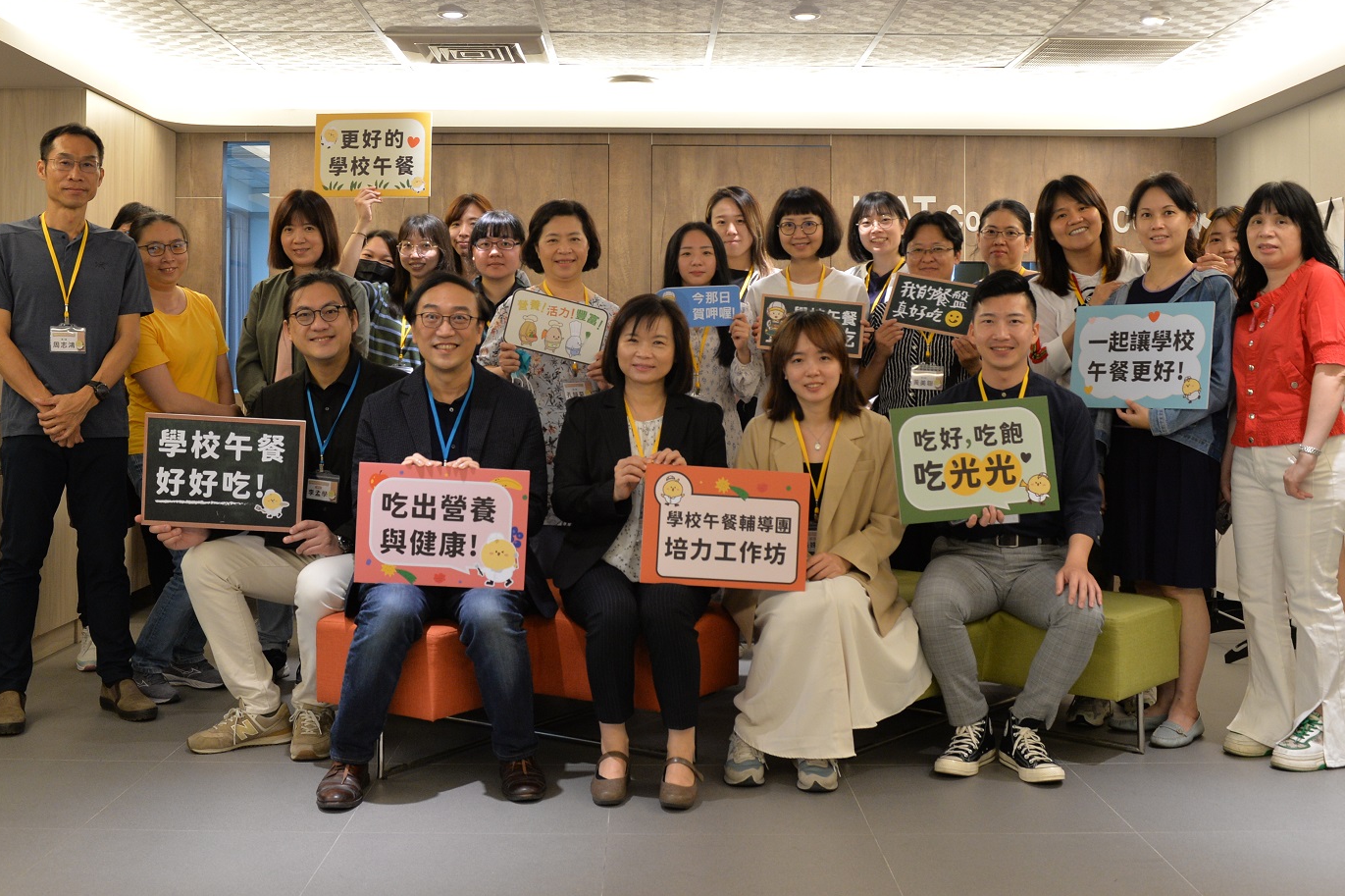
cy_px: 354
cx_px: 658
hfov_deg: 46.4
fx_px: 1569
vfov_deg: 31.8
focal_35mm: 42
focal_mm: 32
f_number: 5.6
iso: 1600
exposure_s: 1/50
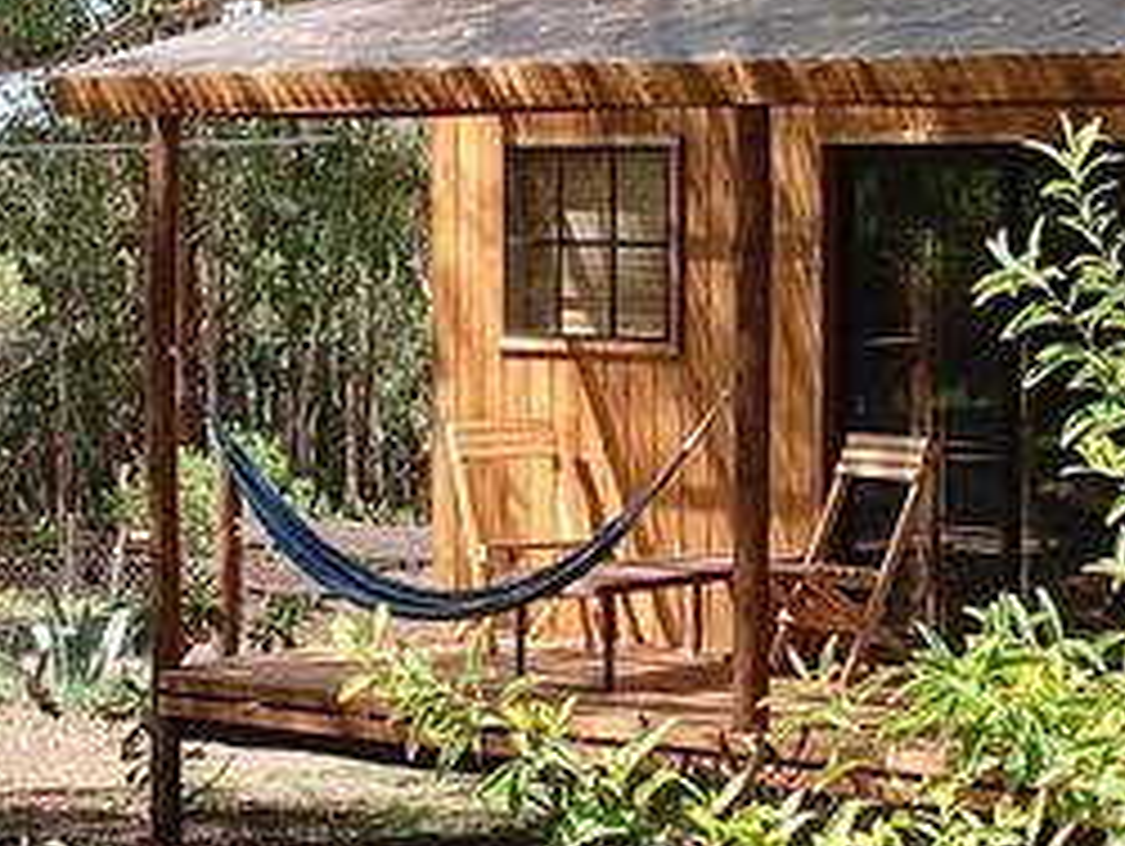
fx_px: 4229
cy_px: 310
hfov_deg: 15.1
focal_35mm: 130
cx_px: 738
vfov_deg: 11.4
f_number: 1.8
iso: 50
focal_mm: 3.98
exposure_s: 1/152
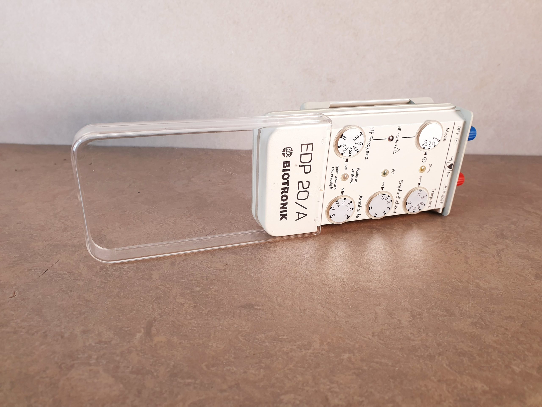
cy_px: 204
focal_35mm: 26
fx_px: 407
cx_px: 271
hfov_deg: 67.3
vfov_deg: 53.1
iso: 64
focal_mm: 4.3
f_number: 2.4
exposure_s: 1/50
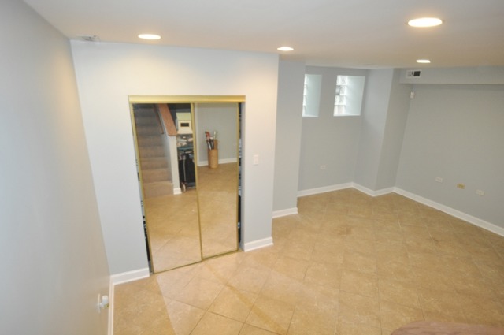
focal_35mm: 18
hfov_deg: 90.1
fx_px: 252
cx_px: 252
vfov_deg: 67.2
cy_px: 168
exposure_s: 1/80
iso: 800
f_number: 3.8
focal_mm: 12
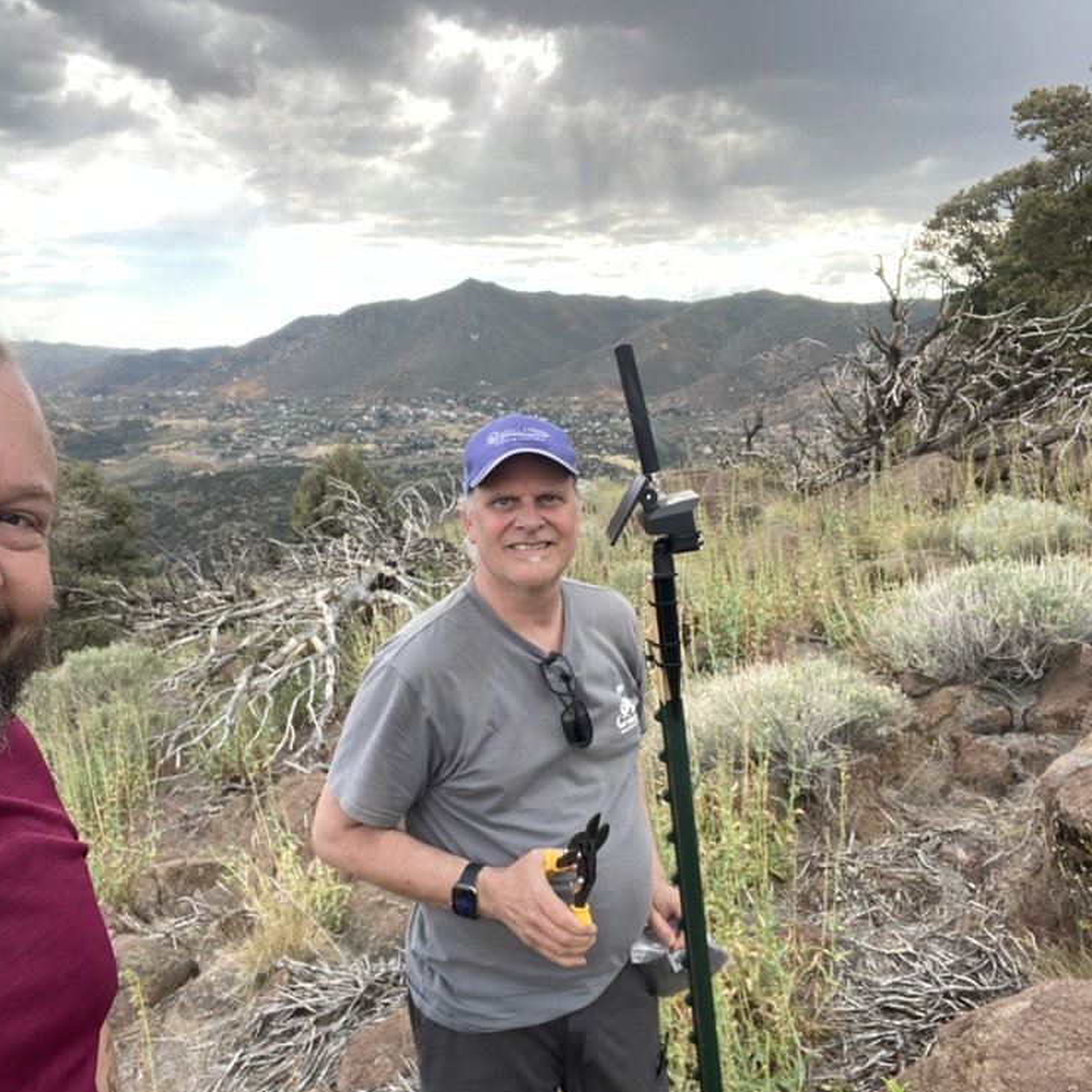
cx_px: 481
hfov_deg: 57.1
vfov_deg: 57.3
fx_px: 999
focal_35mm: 28
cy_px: 561
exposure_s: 1/182
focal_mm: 2.71
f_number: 2.2
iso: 25
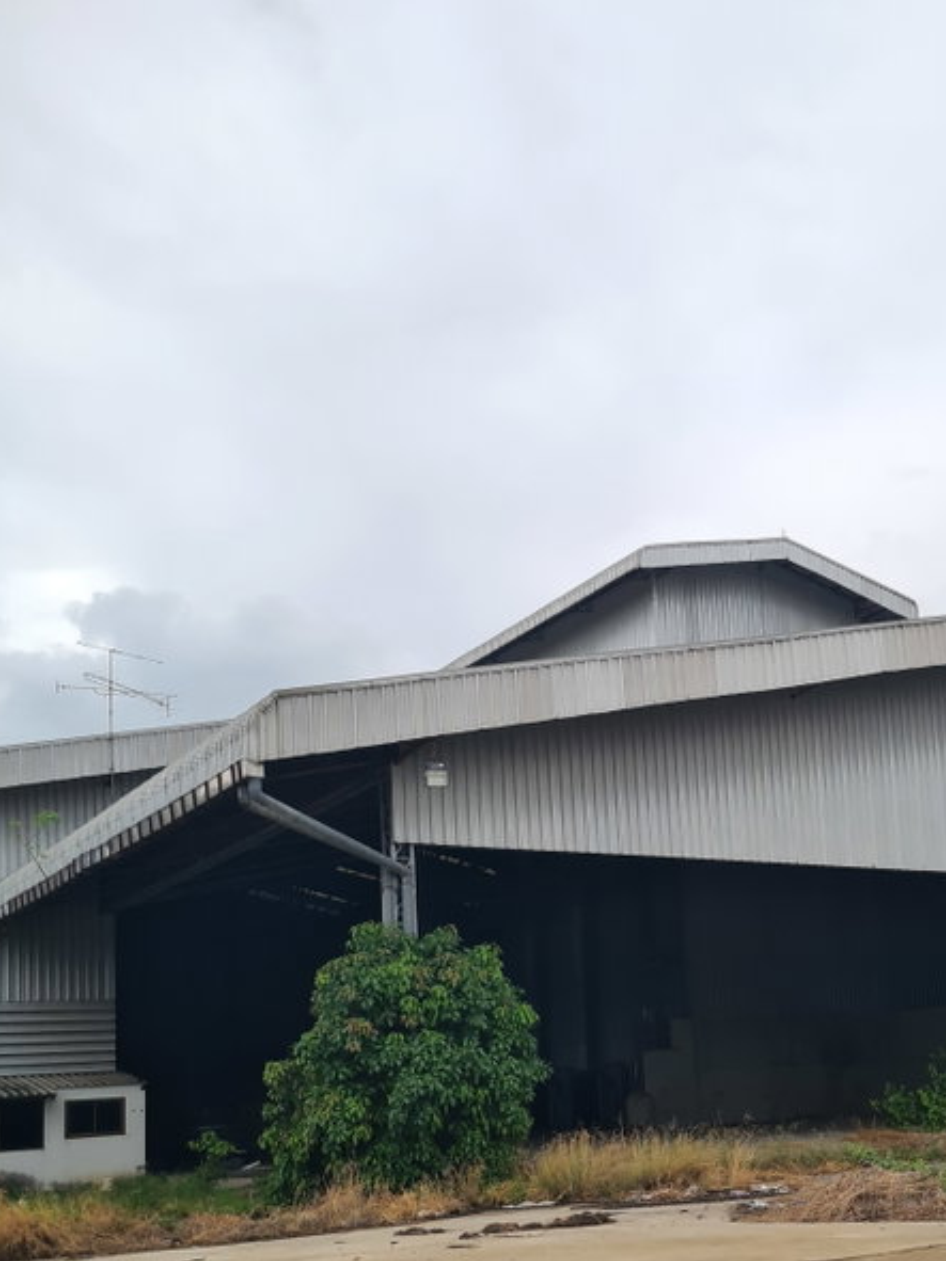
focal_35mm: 41
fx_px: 1494
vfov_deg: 44.9
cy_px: 873
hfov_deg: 34.2
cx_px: 736
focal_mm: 5.4
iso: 50
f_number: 1.8
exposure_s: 1/2424
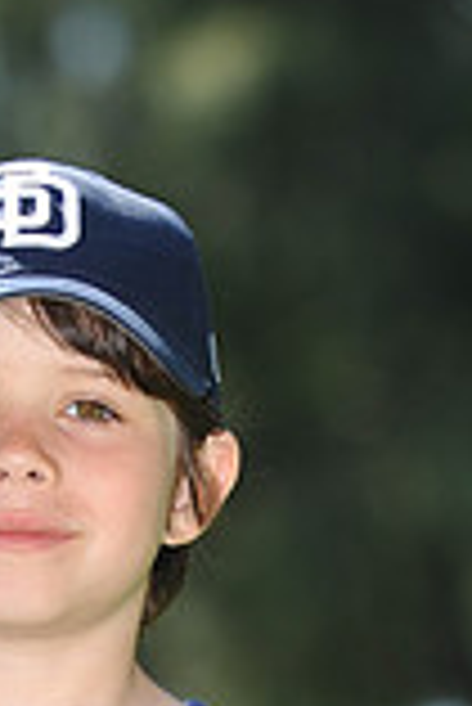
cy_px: 985
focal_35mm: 443
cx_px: -18
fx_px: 8693
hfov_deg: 3.1
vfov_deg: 4.6
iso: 200
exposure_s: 1/800
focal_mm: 120
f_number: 4
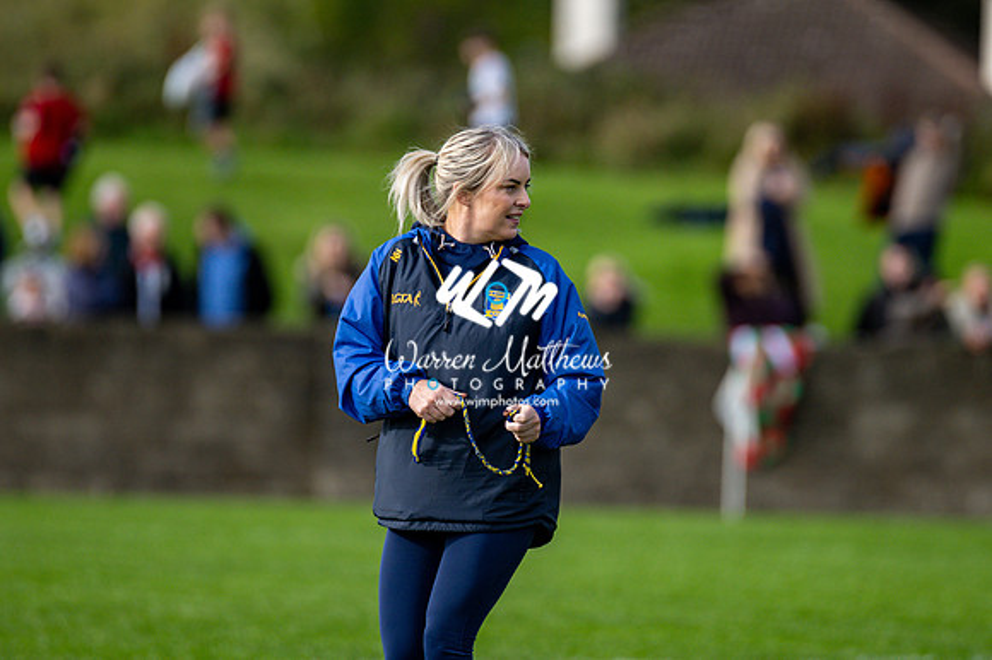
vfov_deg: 3.1
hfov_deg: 4.6
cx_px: 496
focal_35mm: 450
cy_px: 330
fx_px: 12392
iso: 640
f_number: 2.8
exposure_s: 1/5000
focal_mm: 300
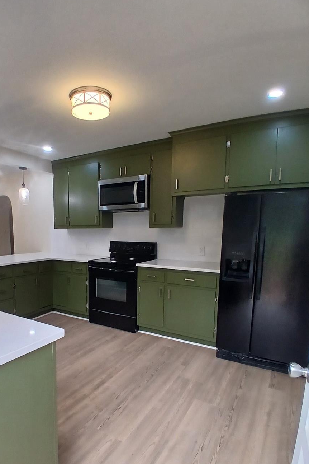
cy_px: 273
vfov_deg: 80.5
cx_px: 105
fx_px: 270
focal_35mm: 21
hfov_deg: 58.3
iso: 100
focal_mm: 1.4
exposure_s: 1/60
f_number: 2.2
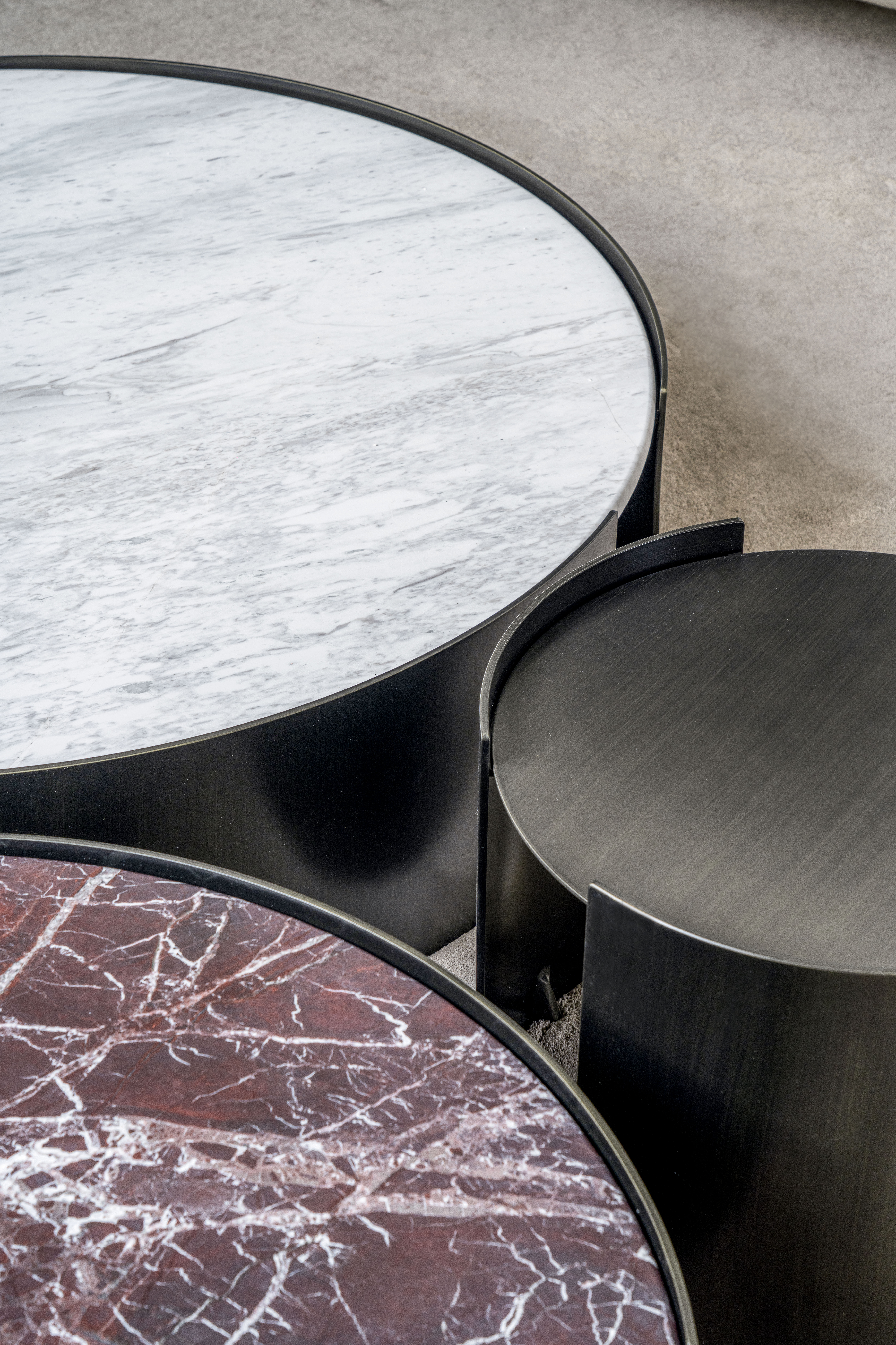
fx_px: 2725
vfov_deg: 27.7
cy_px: 672
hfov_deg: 18.7
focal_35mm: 73
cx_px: 448
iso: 160
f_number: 10
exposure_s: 1/160
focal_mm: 73
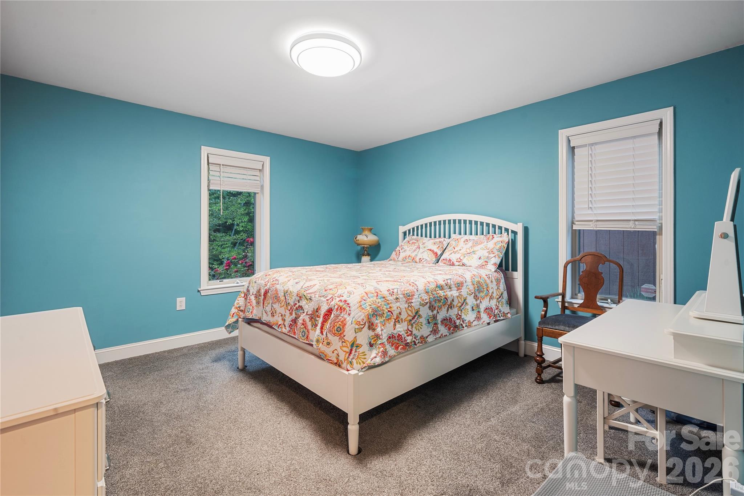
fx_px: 310
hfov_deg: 100.4
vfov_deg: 77.3
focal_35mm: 15
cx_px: 372
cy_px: 248
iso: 160
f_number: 9
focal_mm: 15
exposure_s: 1.3
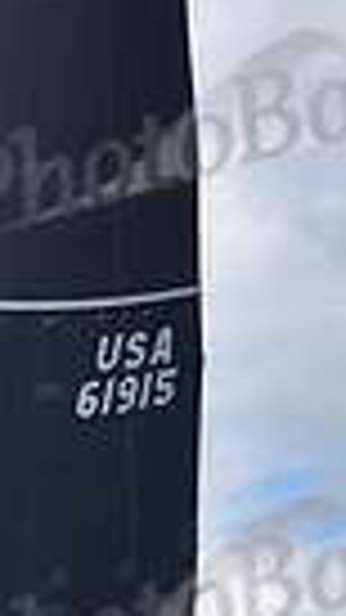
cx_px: -281
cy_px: 423
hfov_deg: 3.9
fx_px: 5059
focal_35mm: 310
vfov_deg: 7.0
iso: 250
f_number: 8
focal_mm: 70
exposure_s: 1/1000
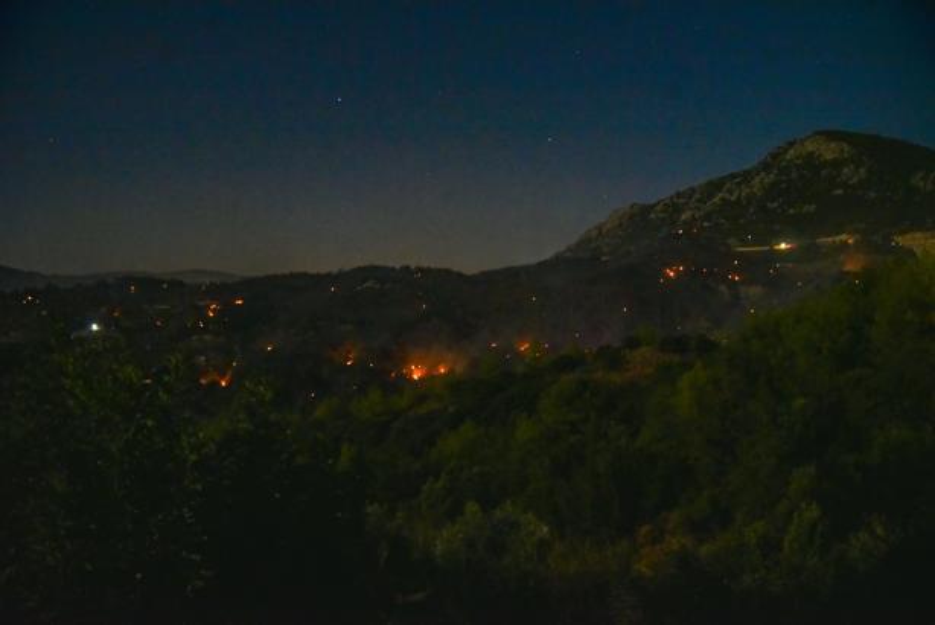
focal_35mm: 31
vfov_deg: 42.4
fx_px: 805
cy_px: 312
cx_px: 468
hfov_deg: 60.3
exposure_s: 1/2.5
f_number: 4
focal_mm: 31
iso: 4000
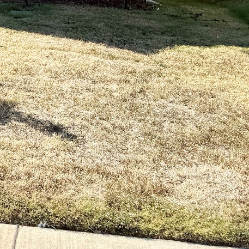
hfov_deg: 15.8
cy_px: -66
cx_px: -189
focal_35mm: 95
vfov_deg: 17.3
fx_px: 773
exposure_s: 1/6711
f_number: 1.78
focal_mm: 6.76
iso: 80
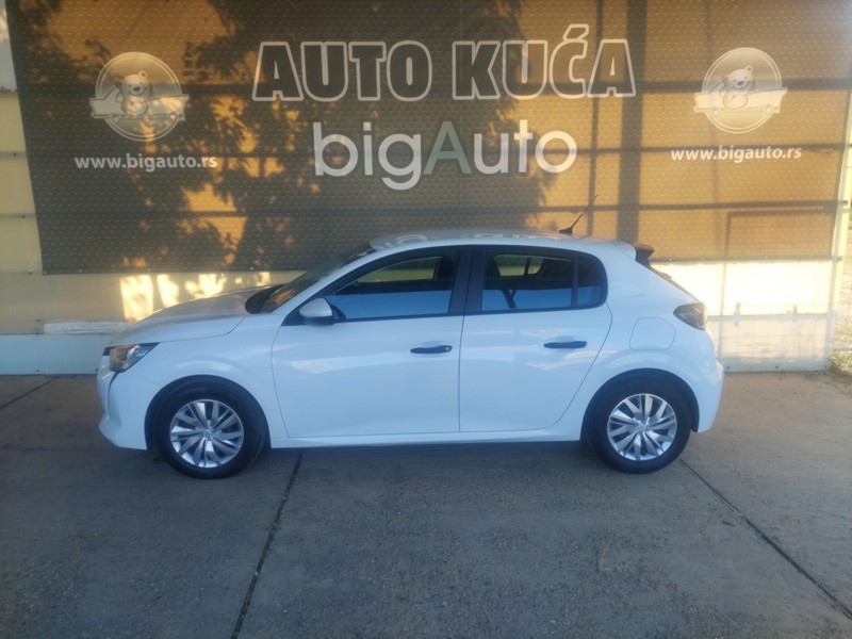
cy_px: 320
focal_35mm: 25
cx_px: 426
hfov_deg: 69.4
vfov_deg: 54.9
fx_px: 615
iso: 40
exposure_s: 1/297
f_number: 1.8
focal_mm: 5.23
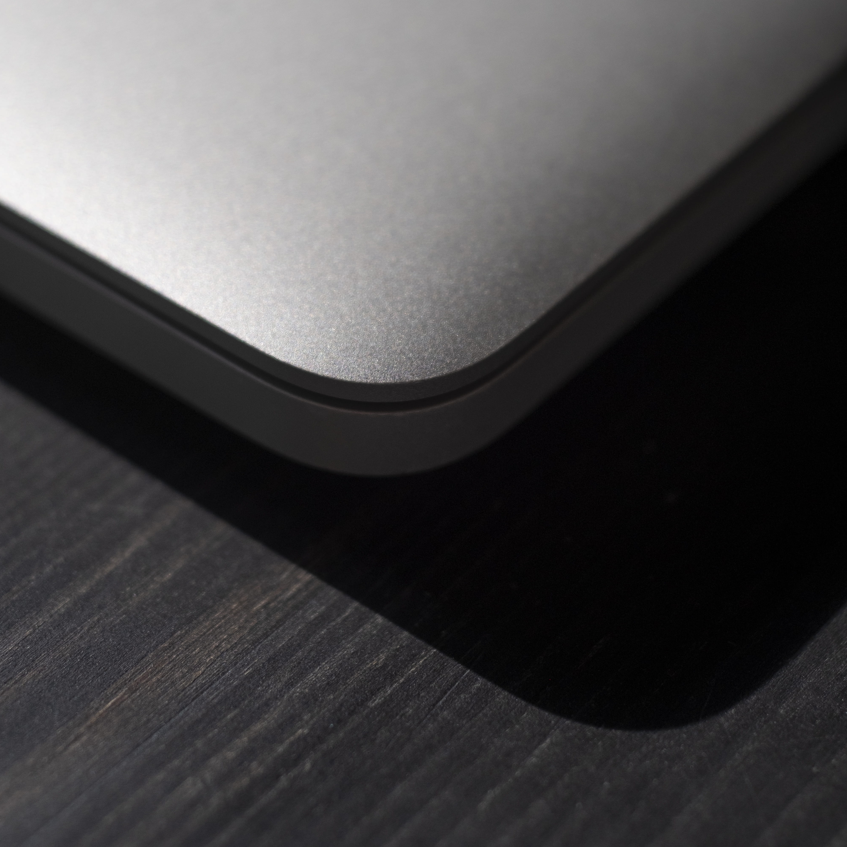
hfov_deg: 36.8
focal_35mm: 46
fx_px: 1273
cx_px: 423
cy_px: 299
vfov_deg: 36.5
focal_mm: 24
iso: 200
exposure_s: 1/900
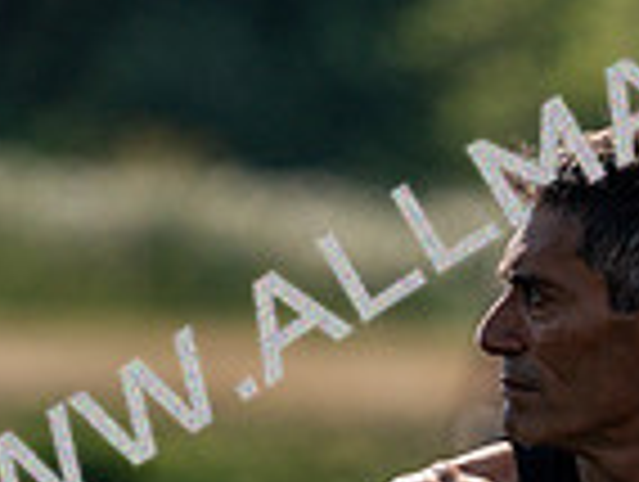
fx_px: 29031
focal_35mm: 1570
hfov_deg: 1.3
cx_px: 369
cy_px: 615
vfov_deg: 1.0
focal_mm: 400
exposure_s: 1/1600
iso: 125
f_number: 6.3
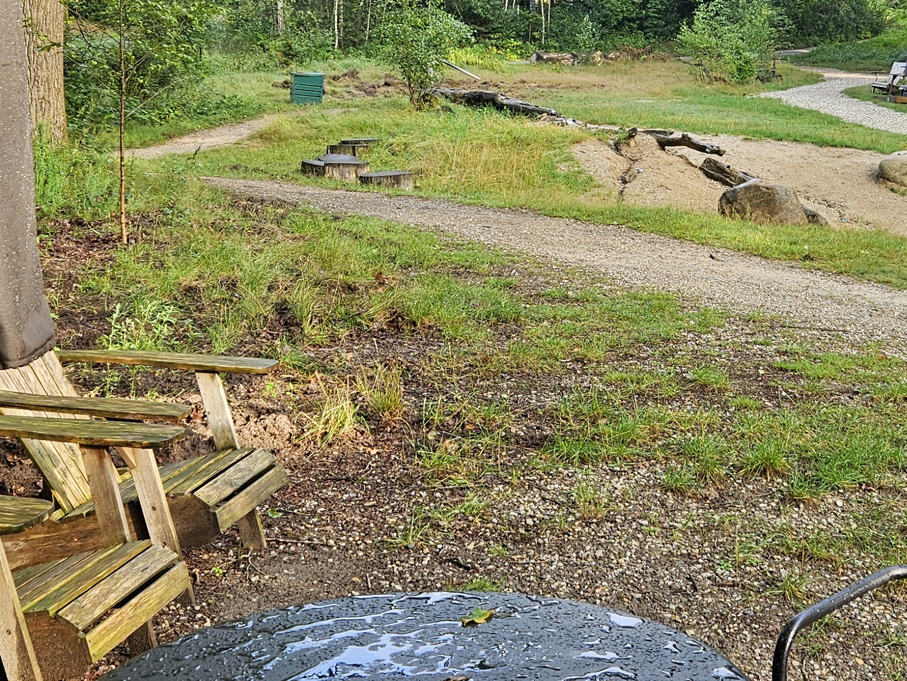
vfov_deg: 25.5
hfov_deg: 33.4
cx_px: 616
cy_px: 197
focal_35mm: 57
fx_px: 1494
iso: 64
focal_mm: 5.4
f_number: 1.8
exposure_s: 1/190
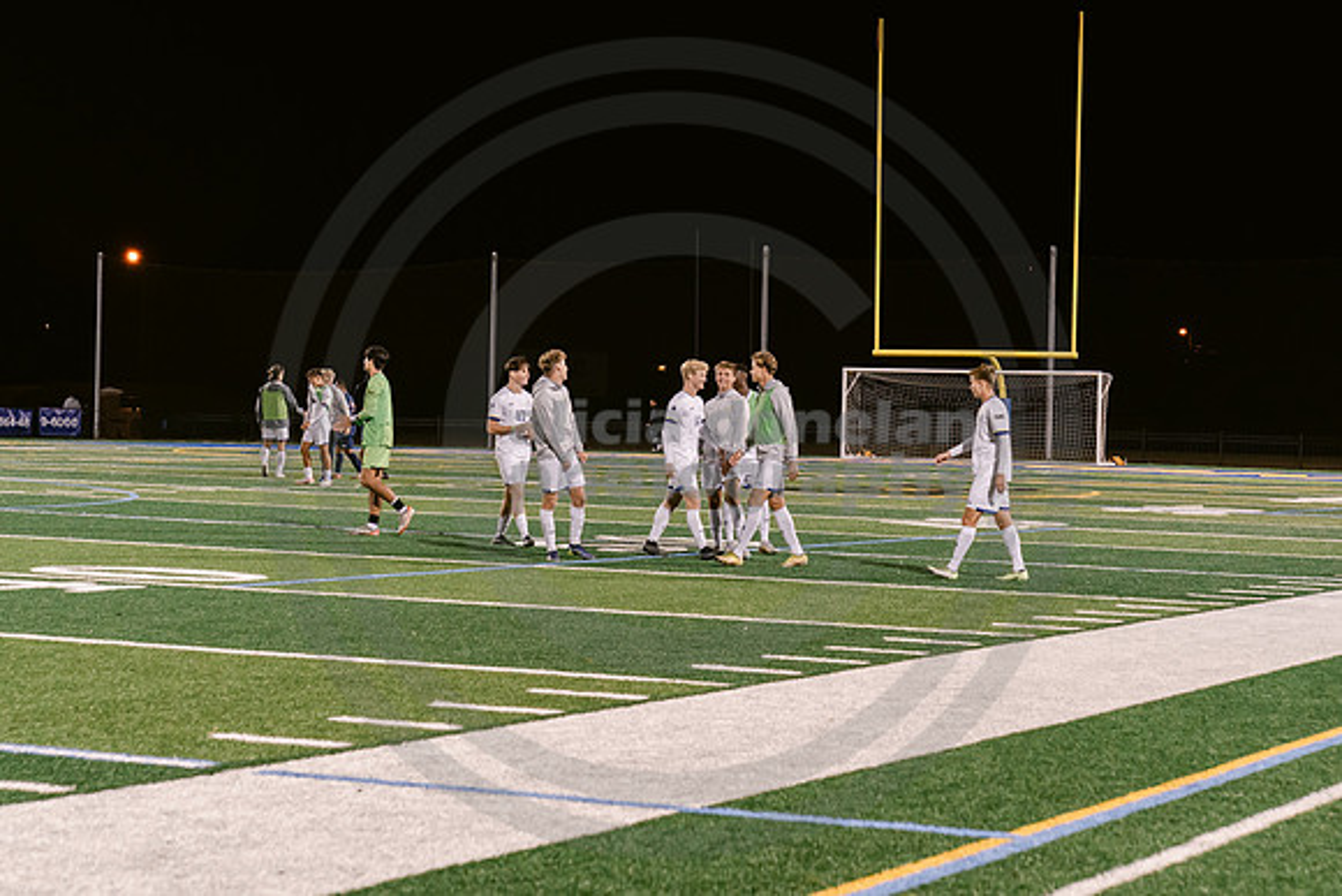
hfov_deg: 23.5
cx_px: 826
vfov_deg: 15.9
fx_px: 3212
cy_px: 436
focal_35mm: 86
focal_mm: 70
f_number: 4.5
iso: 2500
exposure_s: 1/200
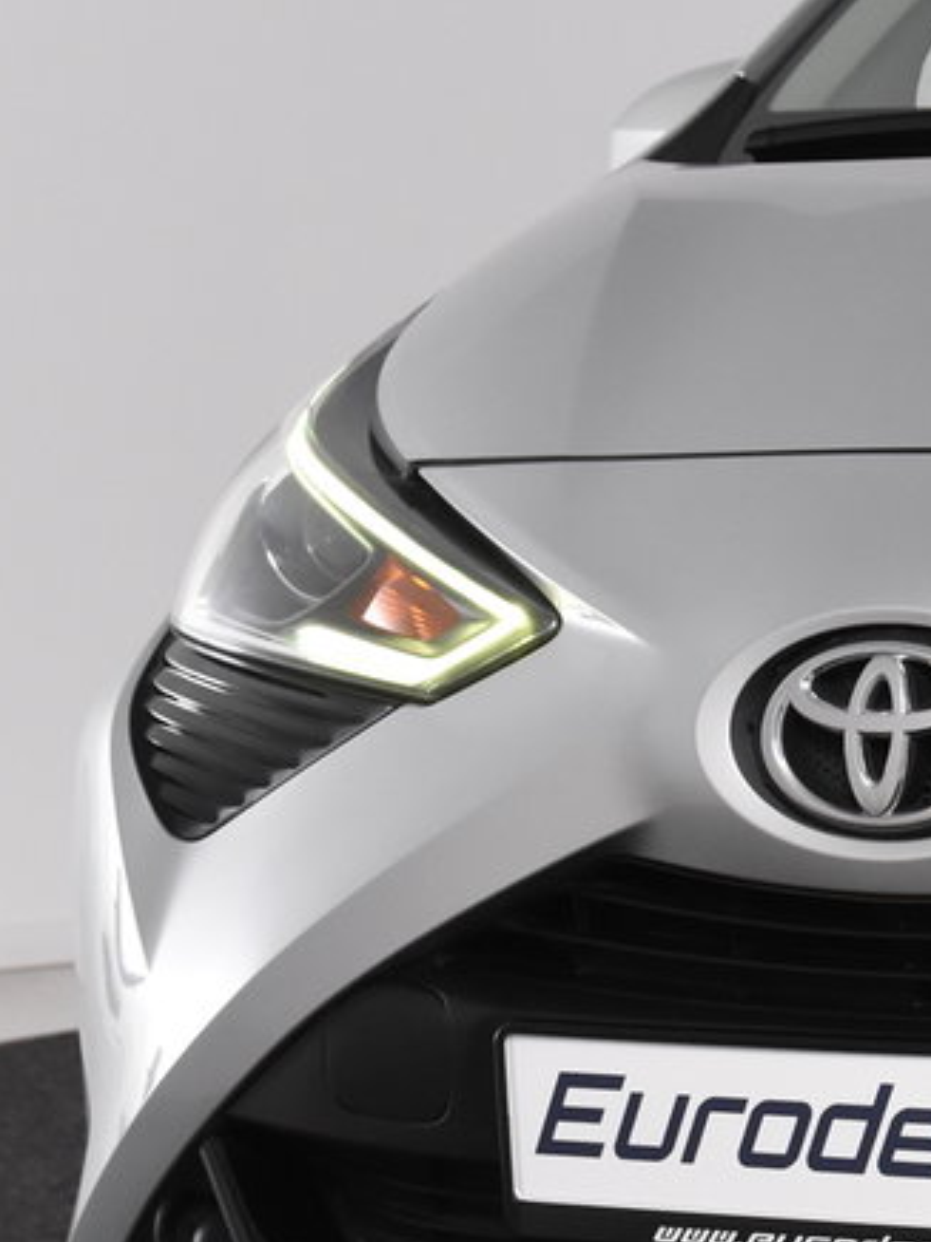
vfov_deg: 12.3
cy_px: 734
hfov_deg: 8.9
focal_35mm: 161
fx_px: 5773
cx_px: 1515
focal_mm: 38
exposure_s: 1/125
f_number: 5.6
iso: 1600
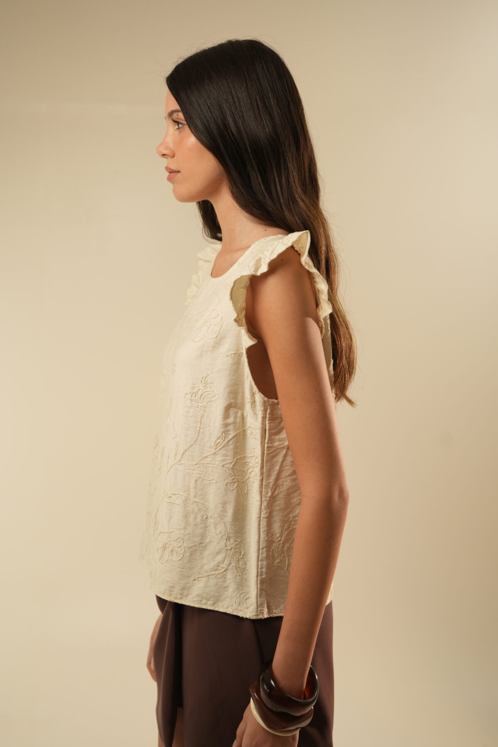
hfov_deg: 27.0
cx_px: 249
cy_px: 374
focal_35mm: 50
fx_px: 1037
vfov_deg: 39.6
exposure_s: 1/125
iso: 500
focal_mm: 50
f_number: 4
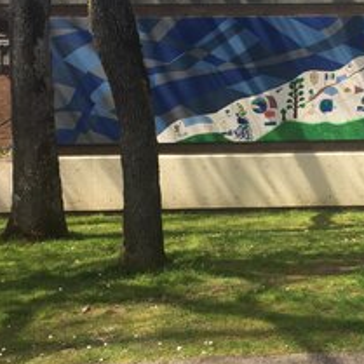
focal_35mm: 49
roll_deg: -0.5
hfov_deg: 33.8
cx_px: 282
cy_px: 129
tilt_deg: -0.3
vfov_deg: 34.4
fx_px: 583
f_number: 2.2
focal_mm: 4.15
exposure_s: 1/706
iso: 32
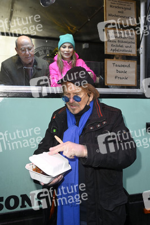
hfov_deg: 38.8
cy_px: 112
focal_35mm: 34
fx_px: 213
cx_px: 75
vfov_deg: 55.8
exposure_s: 1/80
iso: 2000
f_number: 5.6
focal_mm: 34
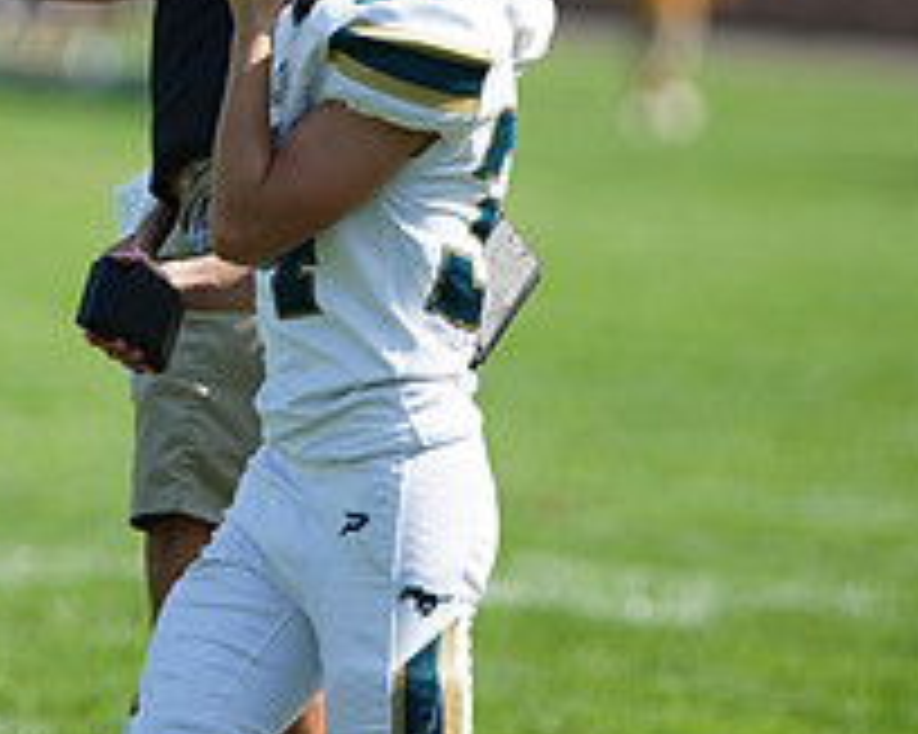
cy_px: 11
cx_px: 166
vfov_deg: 1.9
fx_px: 21725
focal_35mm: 800
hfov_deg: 2.4
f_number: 2.8
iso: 400
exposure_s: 1/3200
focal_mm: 300
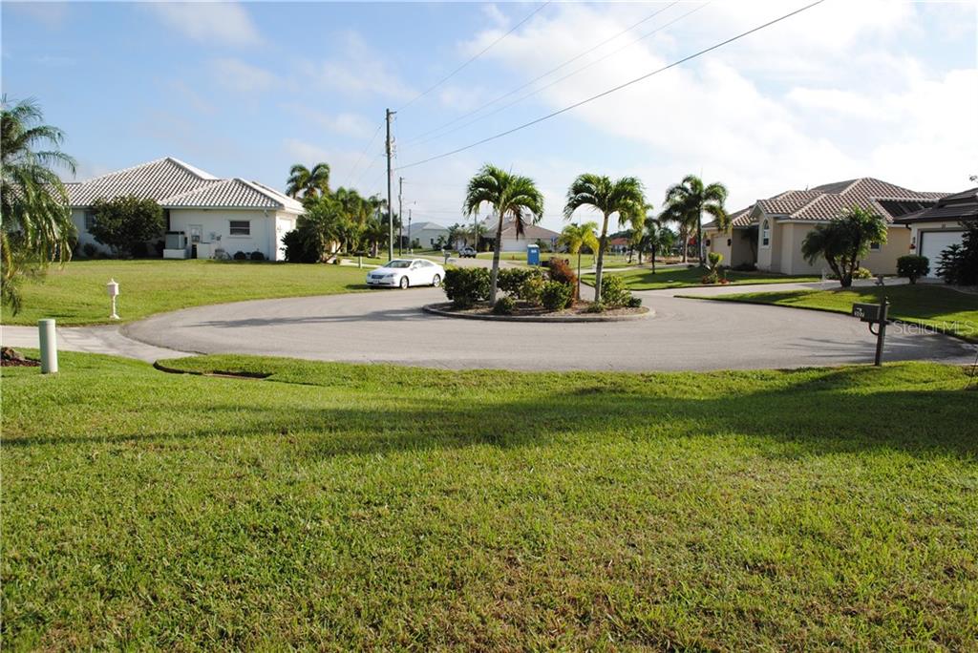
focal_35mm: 30
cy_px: 326
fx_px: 815
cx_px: 489
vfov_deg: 43.7
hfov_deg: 61.9
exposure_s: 1/250
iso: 100
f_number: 8
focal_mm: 20
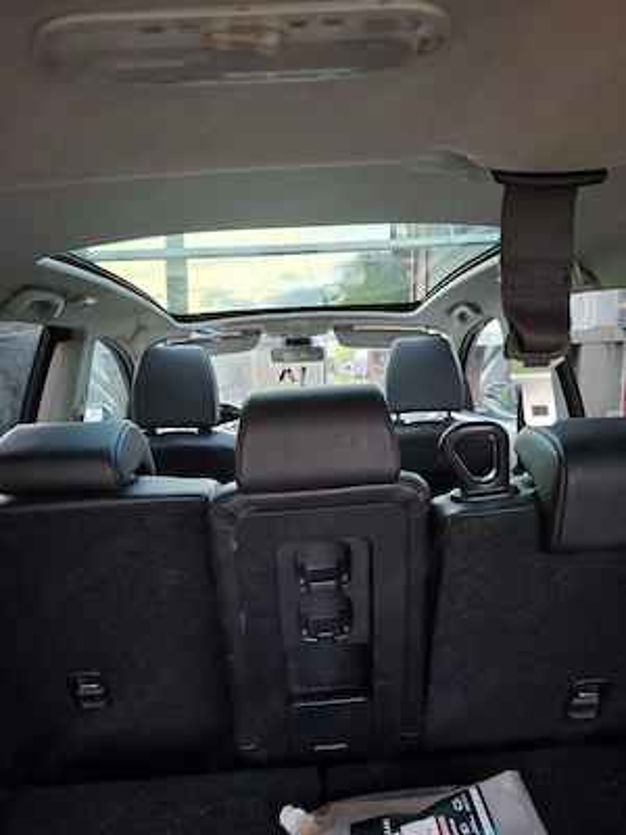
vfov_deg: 73.9
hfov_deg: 58.9
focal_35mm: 23
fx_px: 555
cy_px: 418
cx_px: 313
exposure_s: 1/25
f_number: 1.8
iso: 400
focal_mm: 5.54
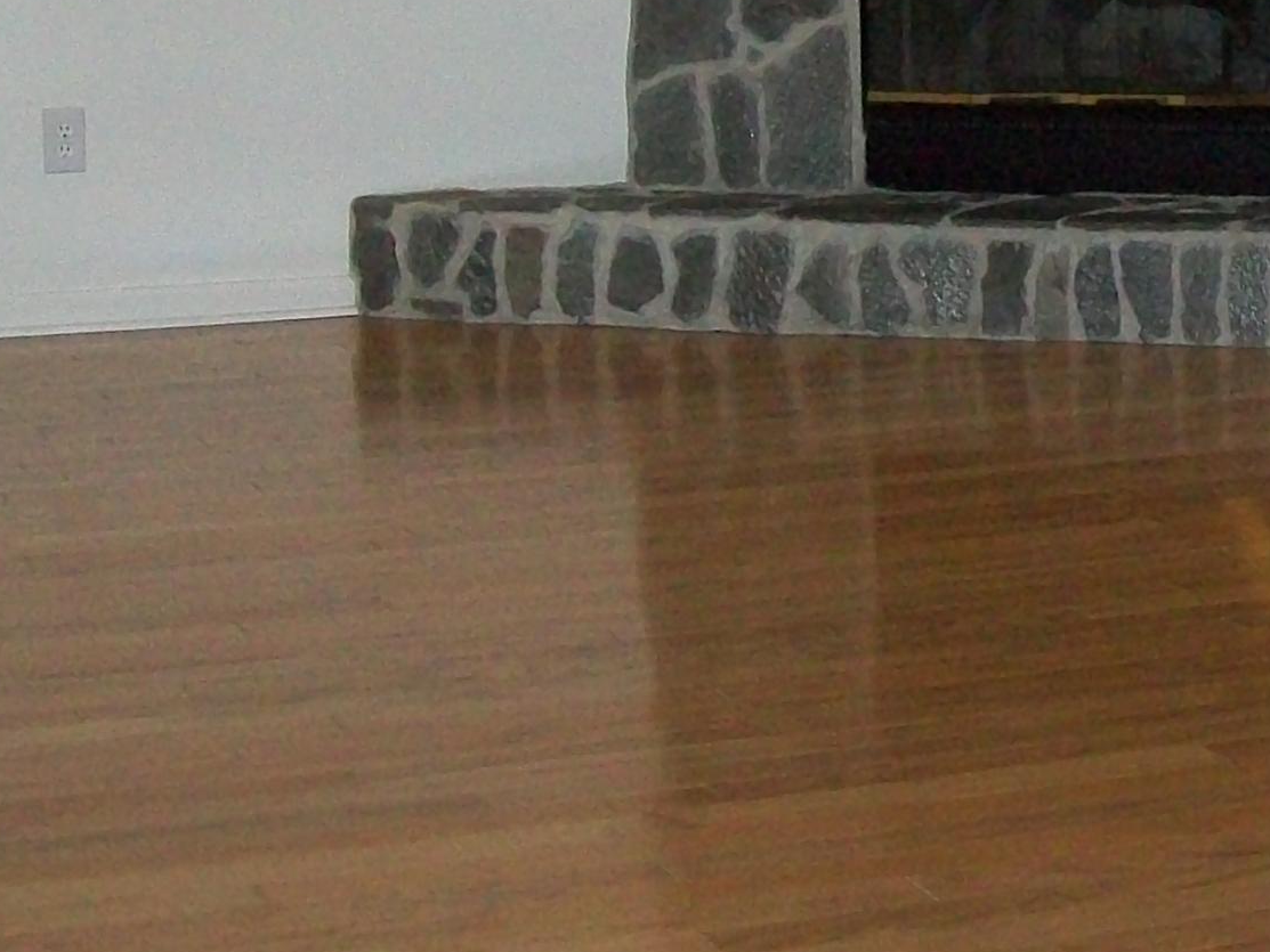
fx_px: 3559
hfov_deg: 19.8
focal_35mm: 97
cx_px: 1188
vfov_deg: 14.9
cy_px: -101
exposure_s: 1/125
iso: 200
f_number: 2.7
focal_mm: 6
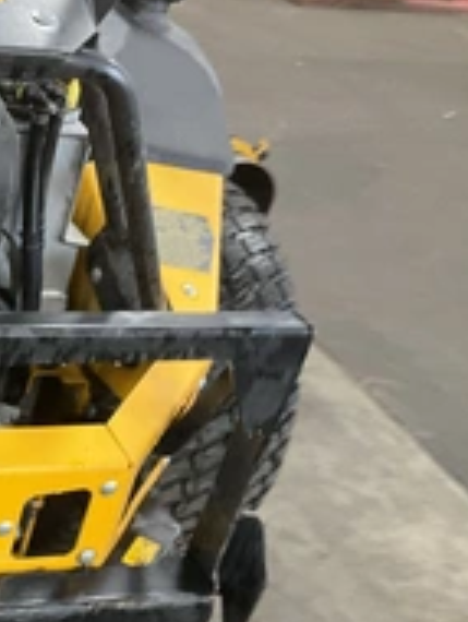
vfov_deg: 31.3
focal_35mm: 61
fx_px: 1097
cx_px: -115
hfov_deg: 22.0
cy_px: 426
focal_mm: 3
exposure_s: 1/30
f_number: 1.8
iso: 250
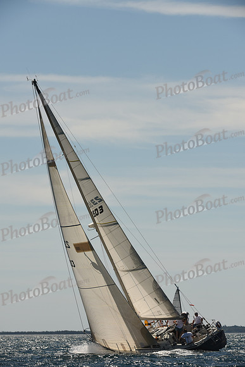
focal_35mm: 200
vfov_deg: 10.3
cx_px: 122
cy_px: 184
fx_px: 2040
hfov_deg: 6.9
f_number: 8
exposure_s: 1/1000
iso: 250
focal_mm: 200
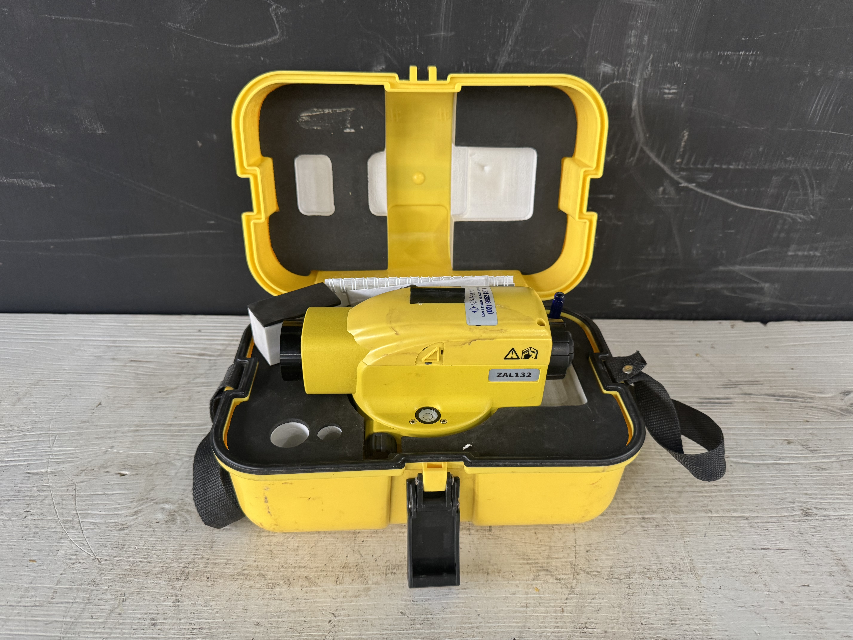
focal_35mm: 24
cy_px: 320
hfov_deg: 71.6
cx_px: 426
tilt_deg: -34.6
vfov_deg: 56.8
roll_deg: -0.6
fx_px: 591
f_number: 1.78
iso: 200
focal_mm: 6.76
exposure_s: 1/91
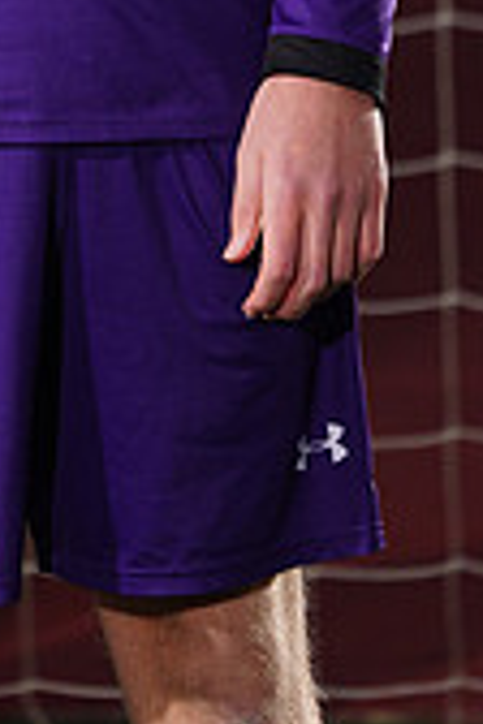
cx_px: 6
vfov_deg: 1.5
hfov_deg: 1.0
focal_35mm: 1381
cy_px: -384
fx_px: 27790
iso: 200
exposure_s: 1/200
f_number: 7.1
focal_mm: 400
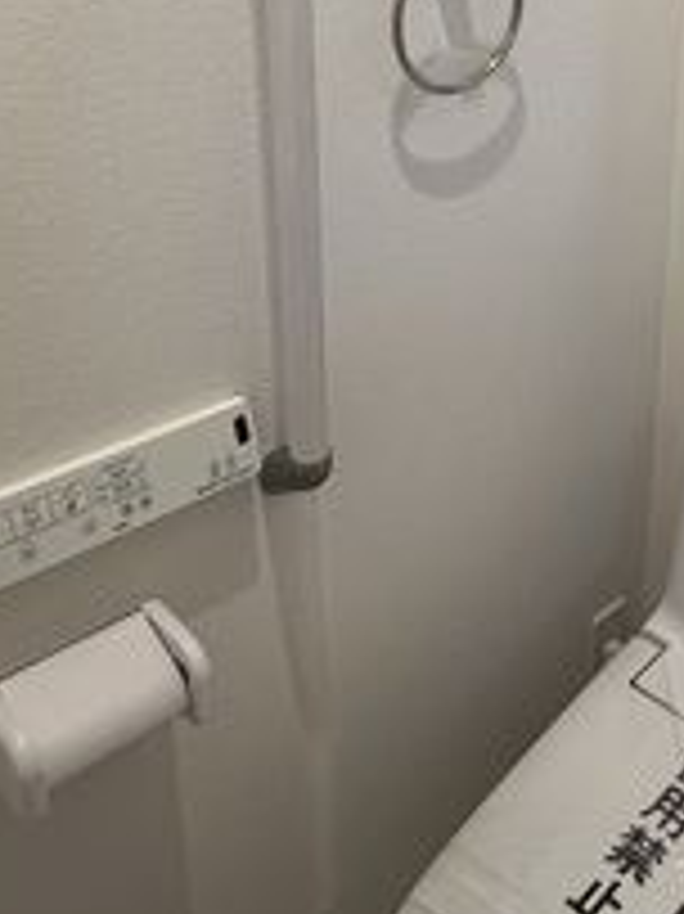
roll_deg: -2.3
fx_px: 1081
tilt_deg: -18.0
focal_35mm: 41
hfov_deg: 33.5
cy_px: 189
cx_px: 594
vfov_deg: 43.7
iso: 160
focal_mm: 1.57
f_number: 1.8
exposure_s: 1/100
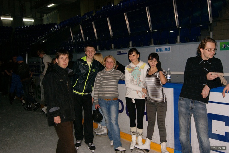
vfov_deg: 40.0
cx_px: 114
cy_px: 76
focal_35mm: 33
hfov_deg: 57.2
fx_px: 210
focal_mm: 22
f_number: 5.6
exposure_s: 1/60
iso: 200
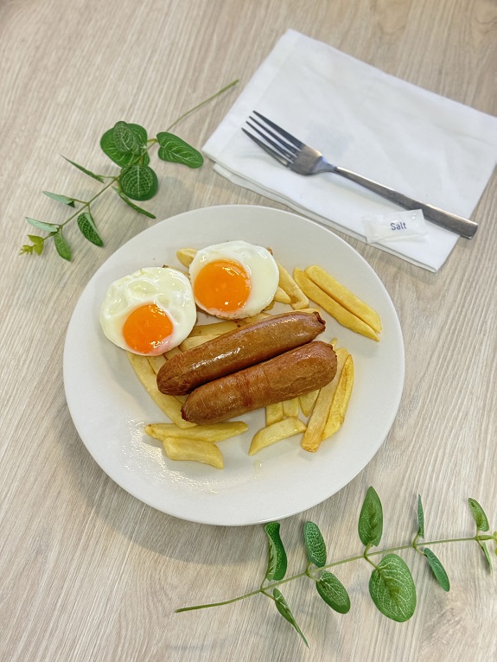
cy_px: 331
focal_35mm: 48
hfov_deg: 30.3
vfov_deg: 39.6
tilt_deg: -66.9
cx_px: 248
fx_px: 918
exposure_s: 1/50
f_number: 1.78
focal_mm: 6.76
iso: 160
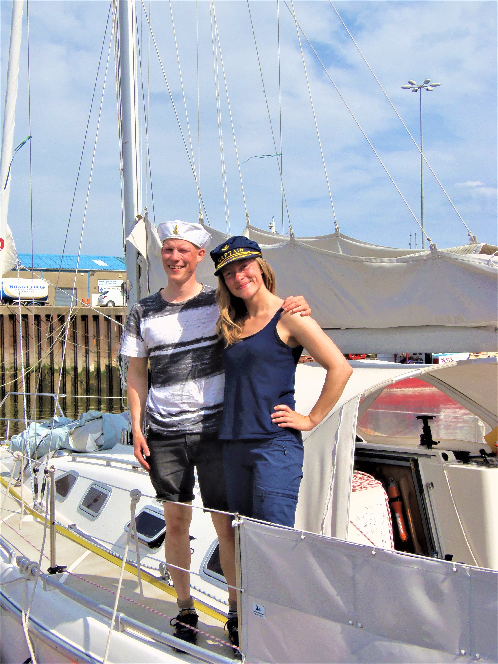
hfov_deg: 34.3
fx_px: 806
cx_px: 249
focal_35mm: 42
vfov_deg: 44.8
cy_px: 332
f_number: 6.6
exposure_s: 1/400
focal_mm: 7.8
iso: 64
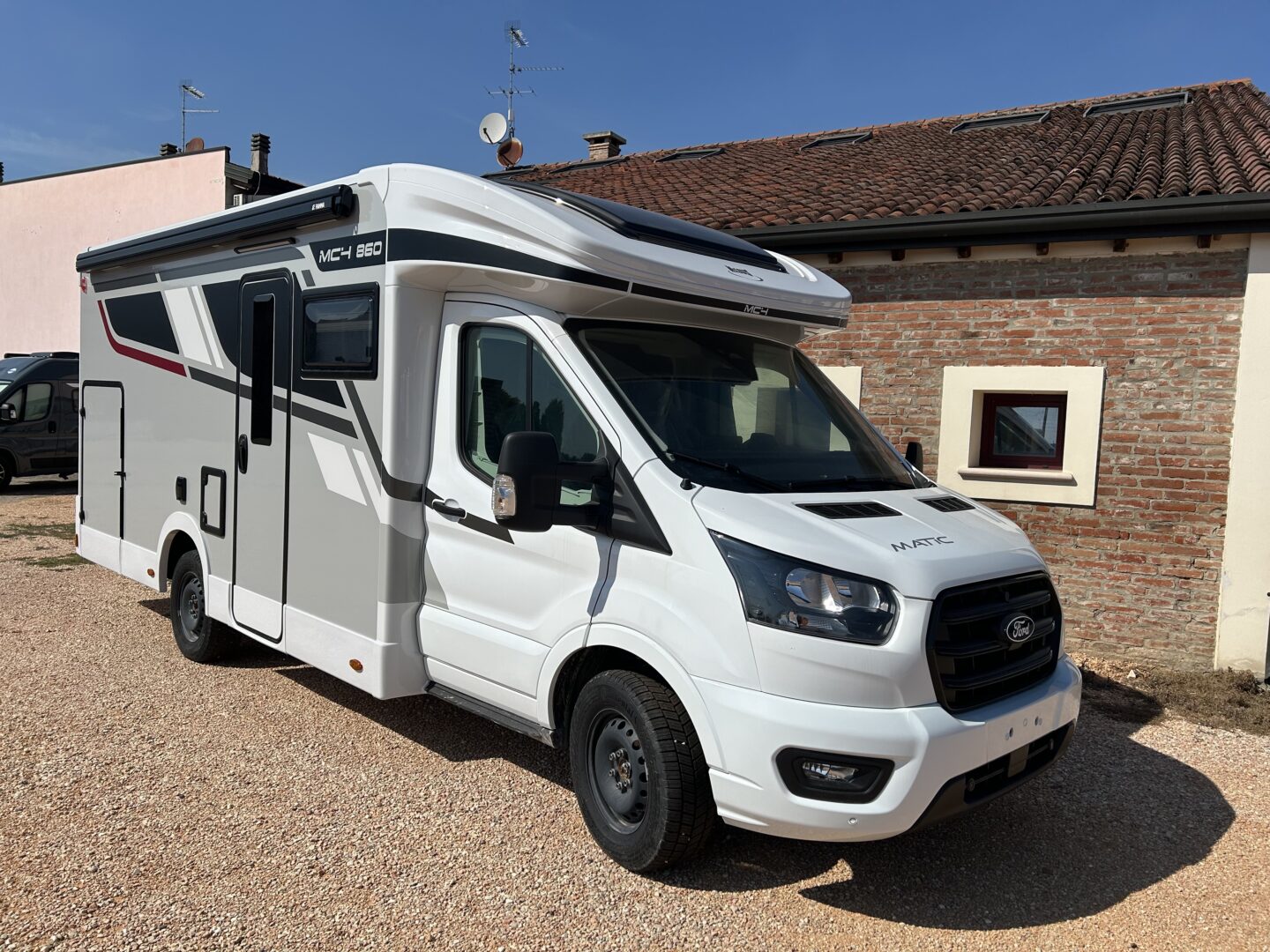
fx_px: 954
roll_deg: -2.1
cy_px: 476
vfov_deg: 53.1
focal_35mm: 26
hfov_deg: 67.3
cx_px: 635
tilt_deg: -3.8
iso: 50
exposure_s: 1/10309
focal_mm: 5.7
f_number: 1.5
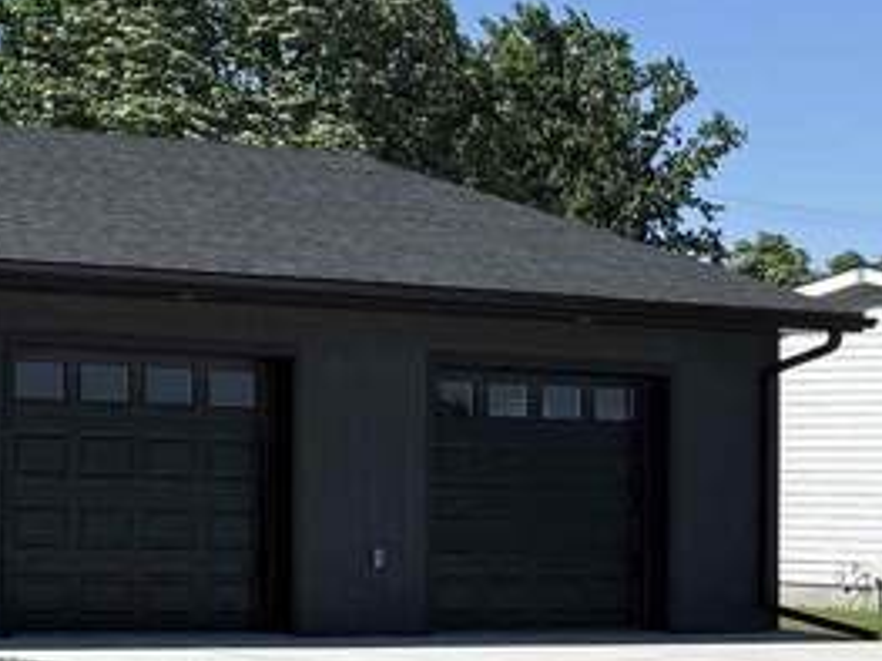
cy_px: 362
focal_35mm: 117
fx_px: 2980
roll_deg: -1.3
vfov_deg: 12.7
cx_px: -751
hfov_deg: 14.6
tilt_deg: +2.3
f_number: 1.78
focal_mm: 6.76
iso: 80
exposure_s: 1/3759
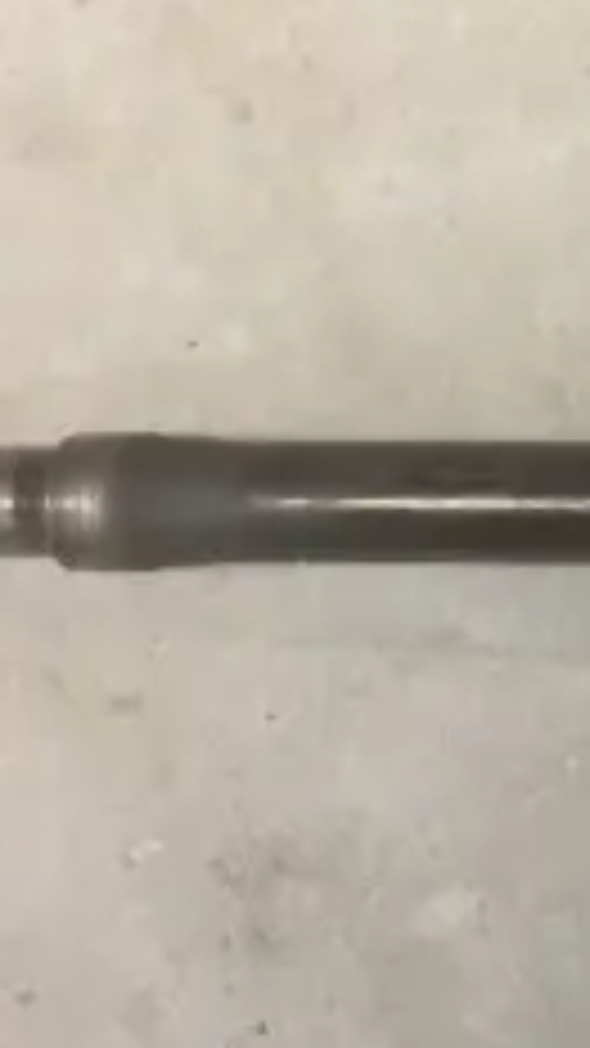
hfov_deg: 17.4
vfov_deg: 32.3
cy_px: 441
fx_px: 1808
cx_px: 761
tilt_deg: -86.2
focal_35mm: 65
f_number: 2.2
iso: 320
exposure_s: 1/17
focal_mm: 4.15
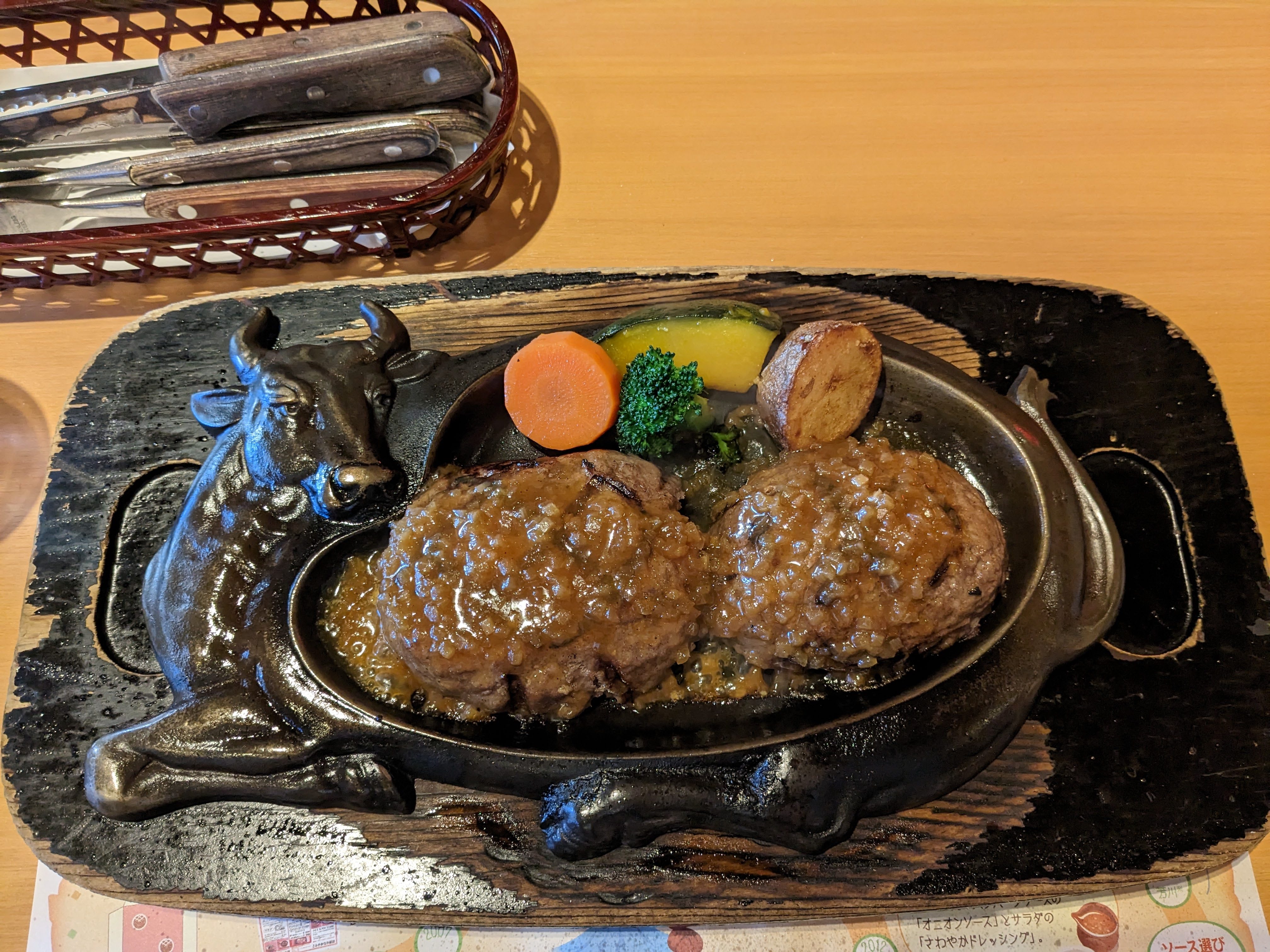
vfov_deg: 51.4
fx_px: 991
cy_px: 476
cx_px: 635
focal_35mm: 27
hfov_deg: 65.3
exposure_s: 1/60
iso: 364
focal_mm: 4.38
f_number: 1.73
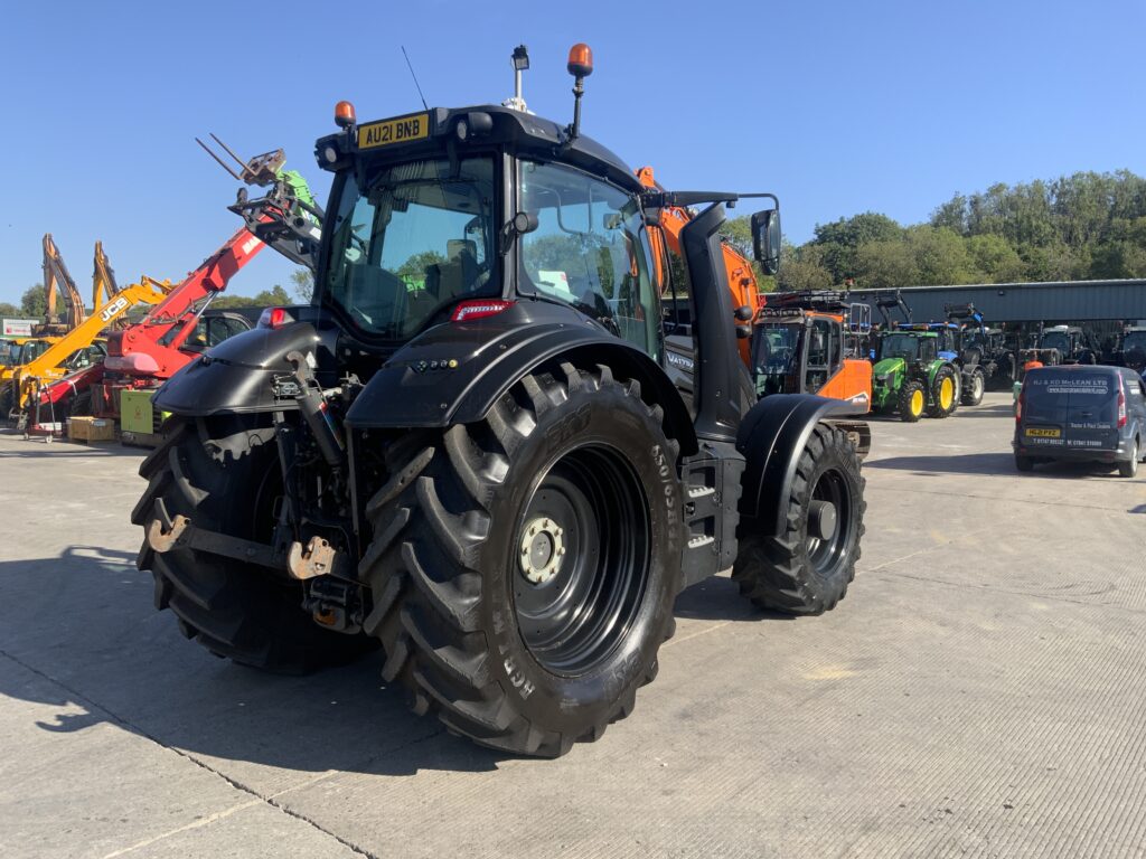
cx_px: 573
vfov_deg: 48.2
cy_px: 430
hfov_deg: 61.7
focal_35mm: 29
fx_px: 960
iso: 16
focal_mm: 3
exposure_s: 1/962
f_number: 1.8
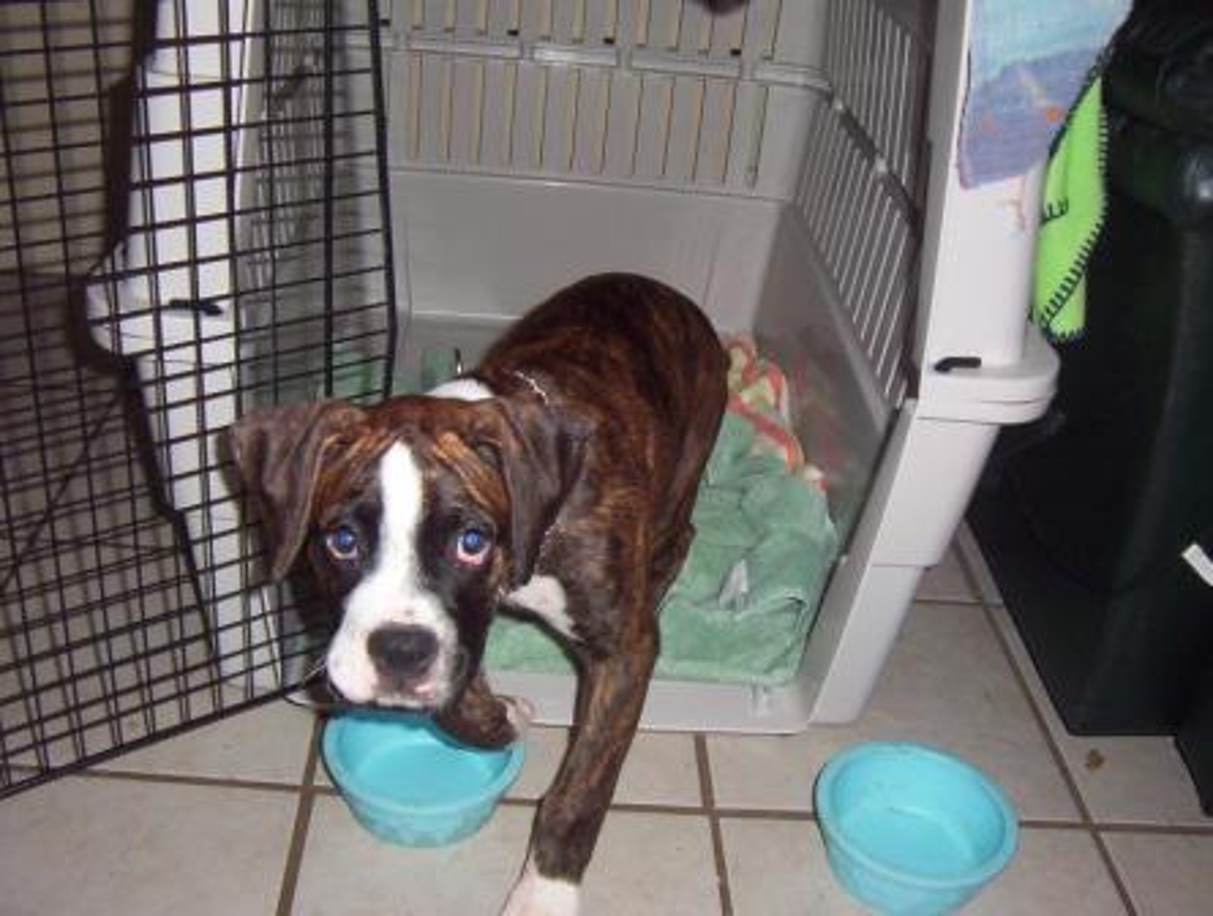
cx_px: 606
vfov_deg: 39.8
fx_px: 1265
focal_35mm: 36
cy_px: 458
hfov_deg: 51.2
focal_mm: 5.54
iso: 140
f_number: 2.76
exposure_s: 1/30
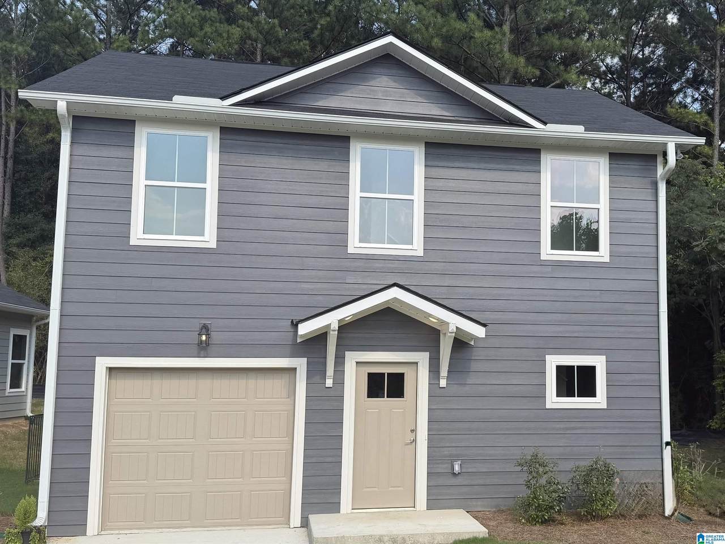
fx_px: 503
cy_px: 272
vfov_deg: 56.8
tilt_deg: +7.2
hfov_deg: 71.6
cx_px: 362
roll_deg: +0.0
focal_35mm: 24
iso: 80
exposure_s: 1/2110
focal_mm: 6.76
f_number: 1.78
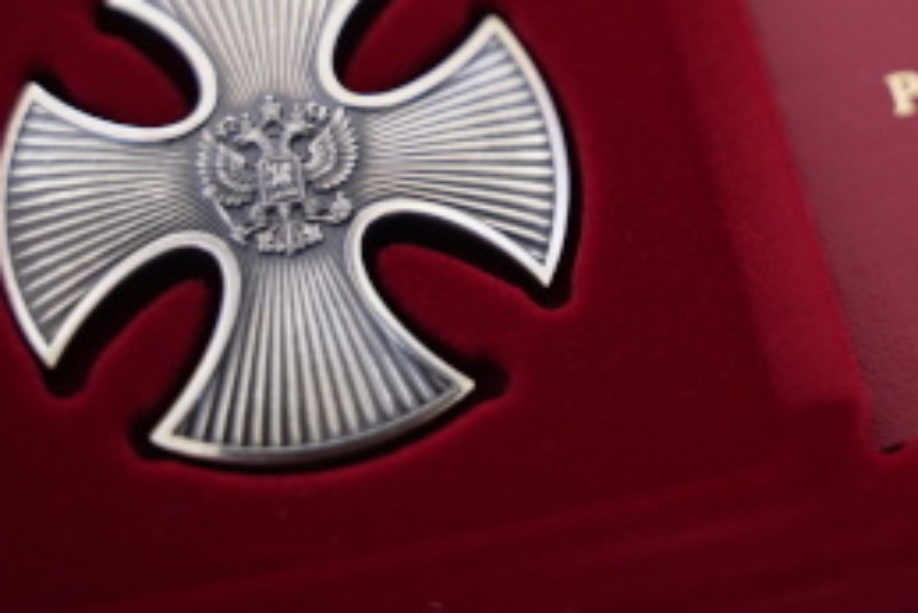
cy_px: -32
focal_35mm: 75
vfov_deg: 17.6
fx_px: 1917
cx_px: 659
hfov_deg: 26.7
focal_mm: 32.5
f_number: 3.2
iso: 4000
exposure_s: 1/200
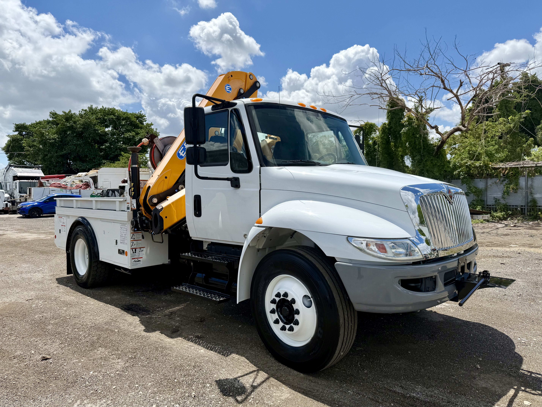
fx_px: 376
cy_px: 204
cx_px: 271
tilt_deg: -1.9
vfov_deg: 56.8
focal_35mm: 24
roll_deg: +1.6
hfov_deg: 71.6
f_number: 1.78
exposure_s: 1/6711
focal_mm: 6.76
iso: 80
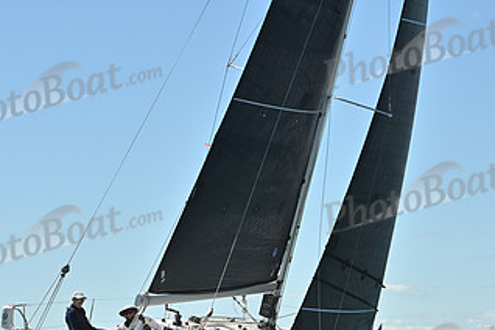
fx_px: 2131
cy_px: 297
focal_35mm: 155
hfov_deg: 13.2
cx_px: 244
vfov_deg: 8.8
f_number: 8
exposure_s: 1/1600
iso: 320
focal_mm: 85
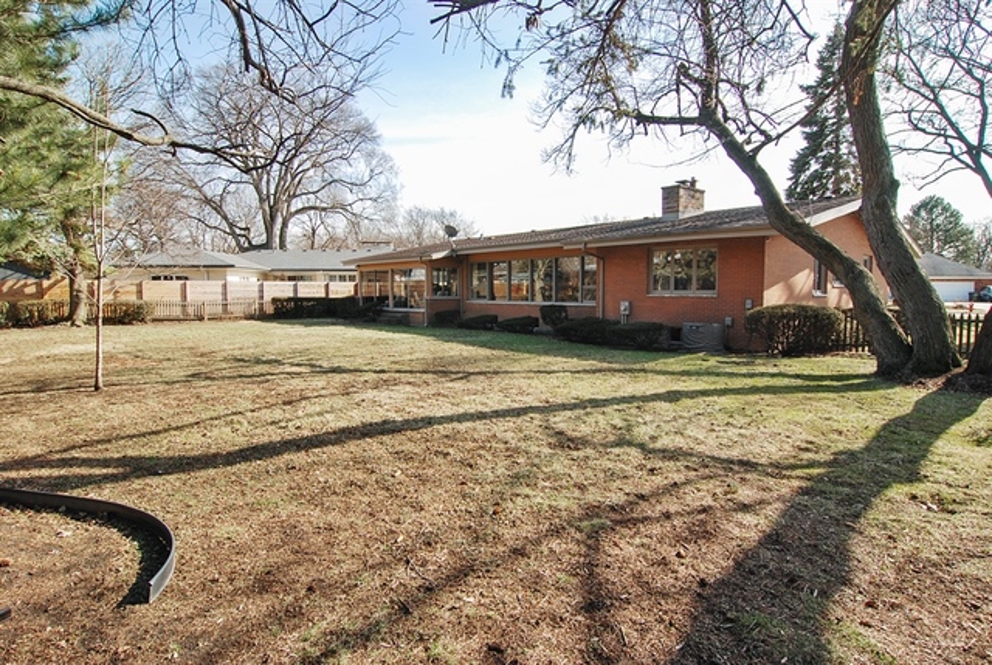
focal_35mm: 18
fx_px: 497
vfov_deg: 67.6
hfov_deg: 89.9
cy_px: 332
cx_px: 496
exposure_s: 1/80
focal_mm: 12
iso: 100
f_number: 8
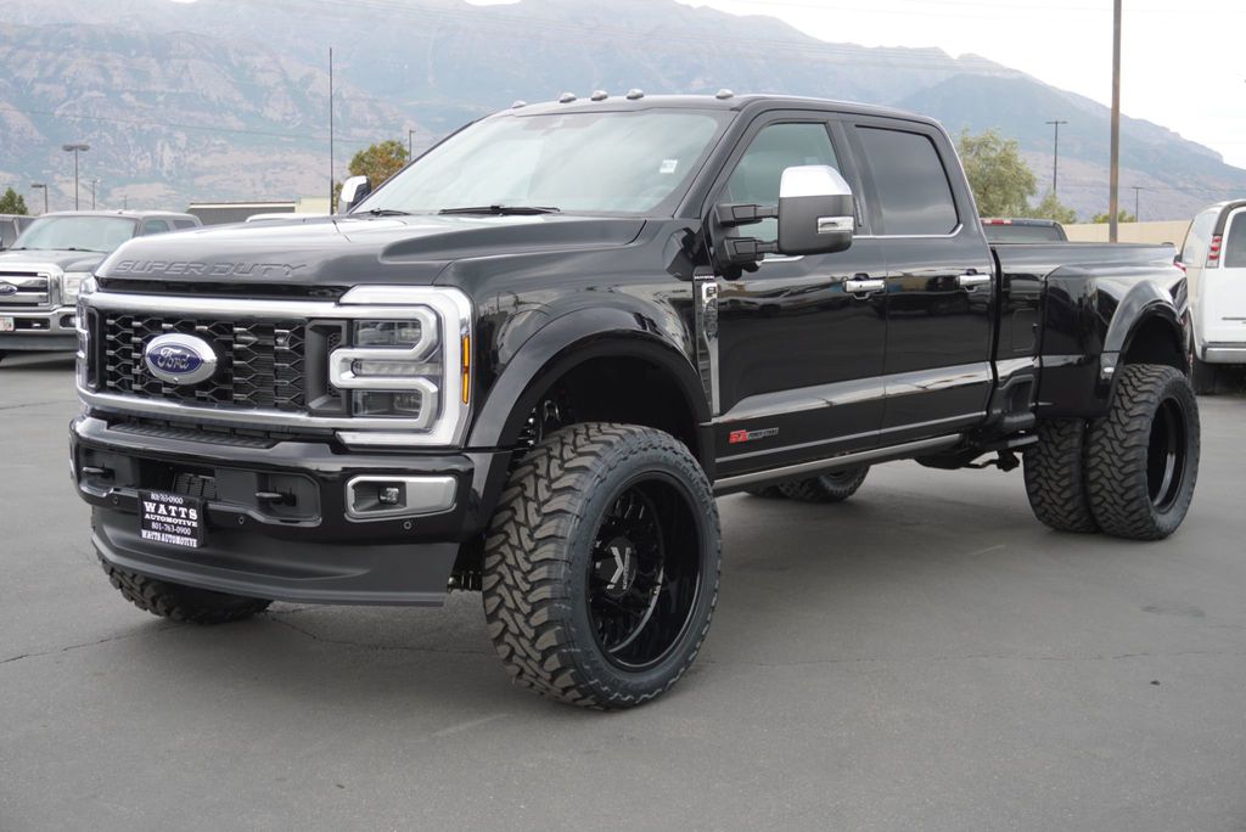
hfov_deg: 41.1
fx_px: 1662
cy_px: 416
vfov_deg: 28.1
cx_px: 623
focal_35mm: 48
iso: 100
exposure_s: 1/60
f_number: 5
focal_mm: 32
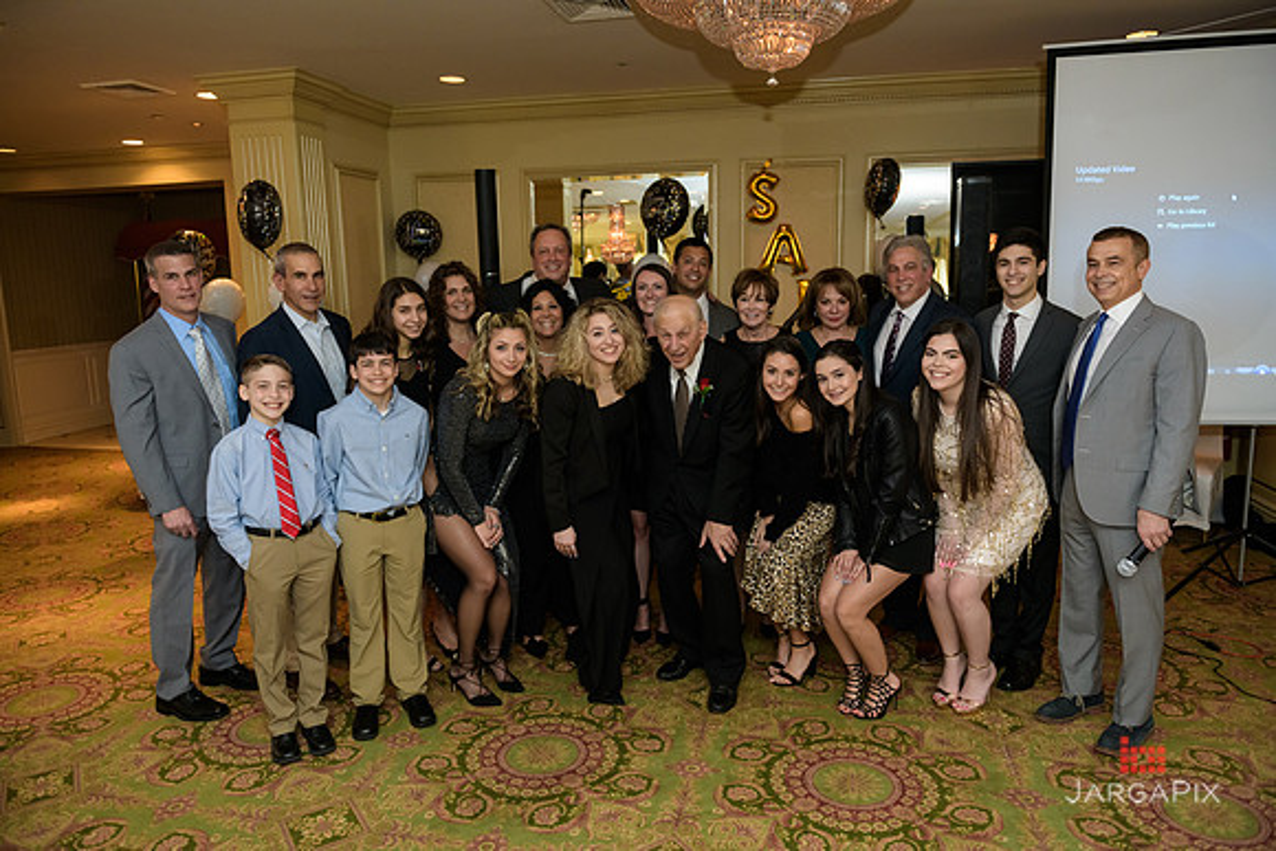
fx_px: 851
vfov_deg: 53.2
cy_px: 426
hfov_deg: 73.7
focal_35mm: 24
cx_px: 638
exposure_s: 1/125
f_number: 3.2
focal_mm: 24
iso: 1000
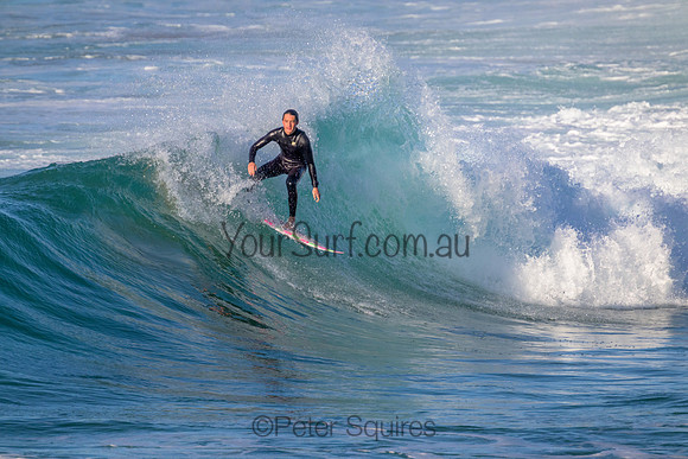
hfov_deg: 2.6
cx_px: 344
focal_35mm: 800
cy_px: 230
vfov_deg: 1.7
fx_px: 15292
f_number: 11
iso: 1400
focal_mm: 800
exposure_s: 1/2000
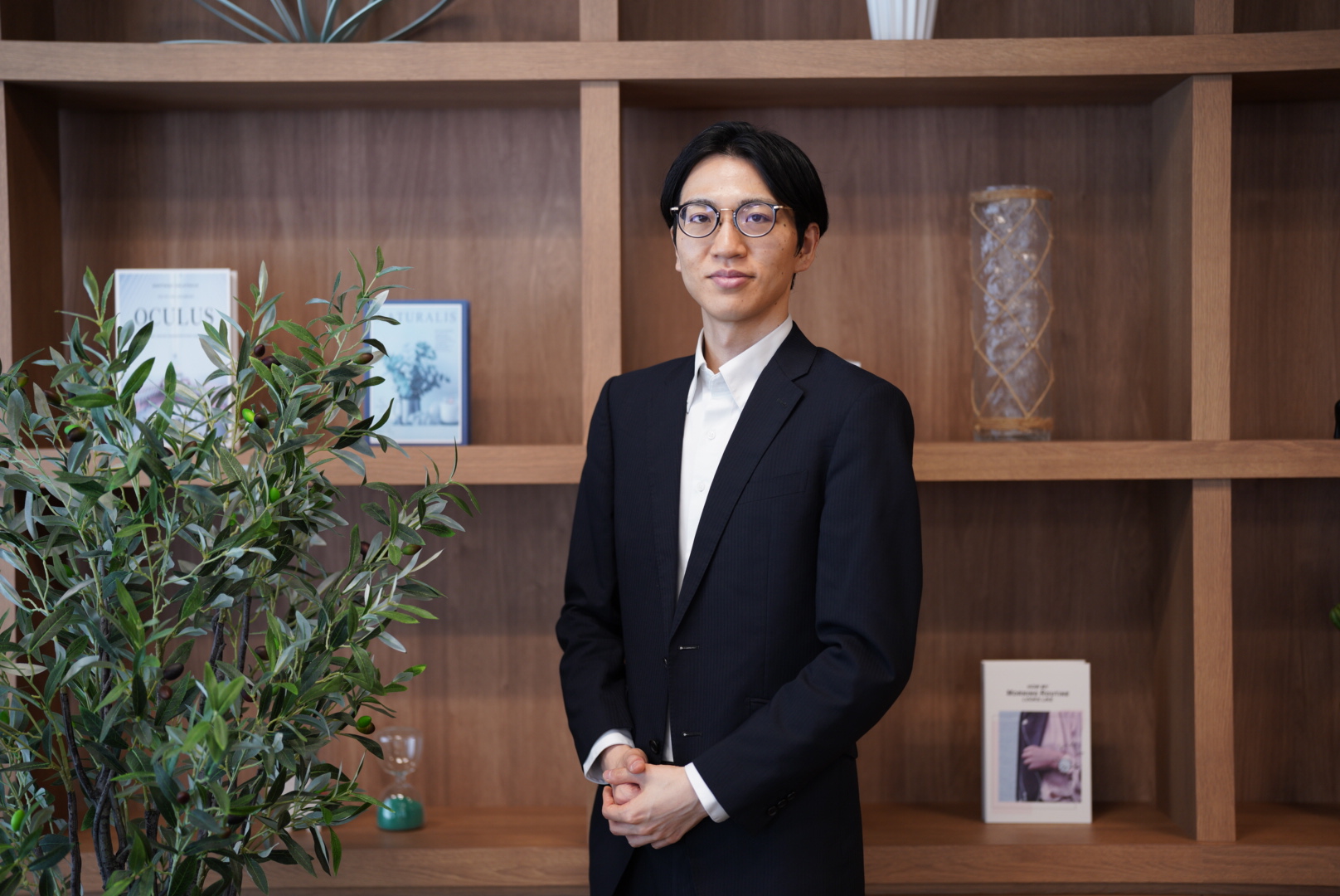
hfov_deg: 39.6
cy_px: 448
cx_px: 670
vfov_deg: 27.0
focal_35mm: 50
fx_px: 1862
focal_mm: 50
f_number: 1.4
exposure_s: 1/200
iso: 250
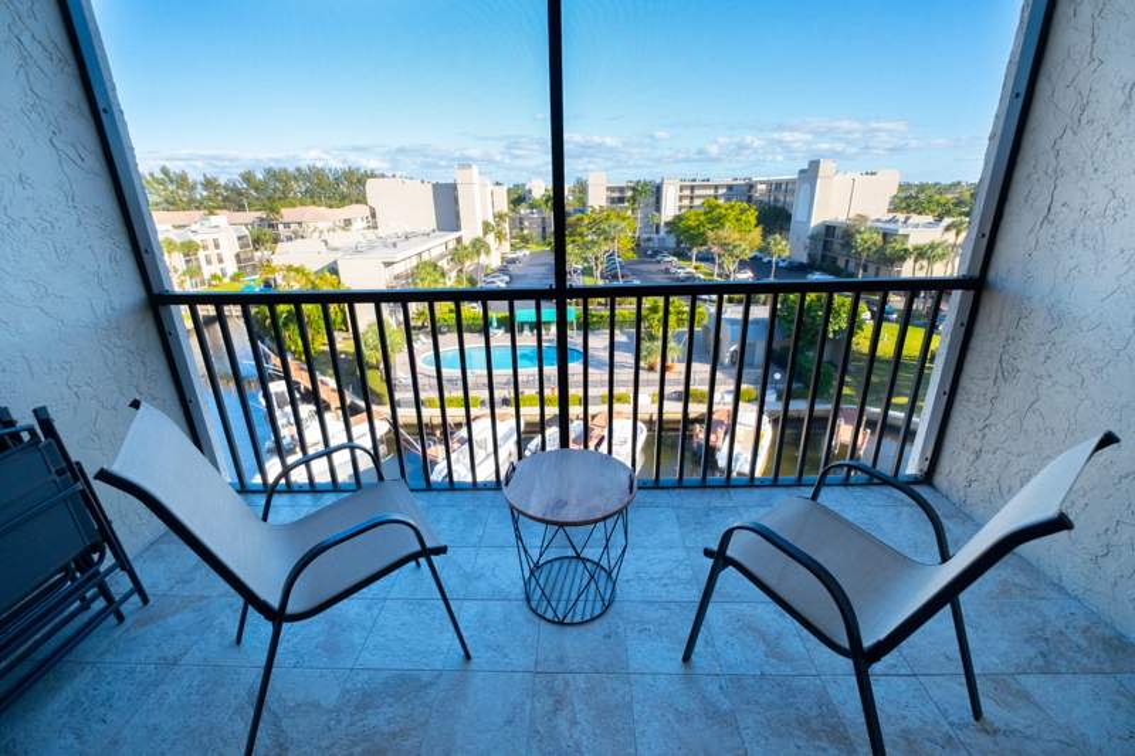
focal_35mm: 16
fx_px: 504
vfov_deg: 73.7
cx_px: 568
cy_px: 378
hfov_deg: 96.7
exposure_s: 1/1000
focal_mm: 10.5
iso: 640
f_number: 4
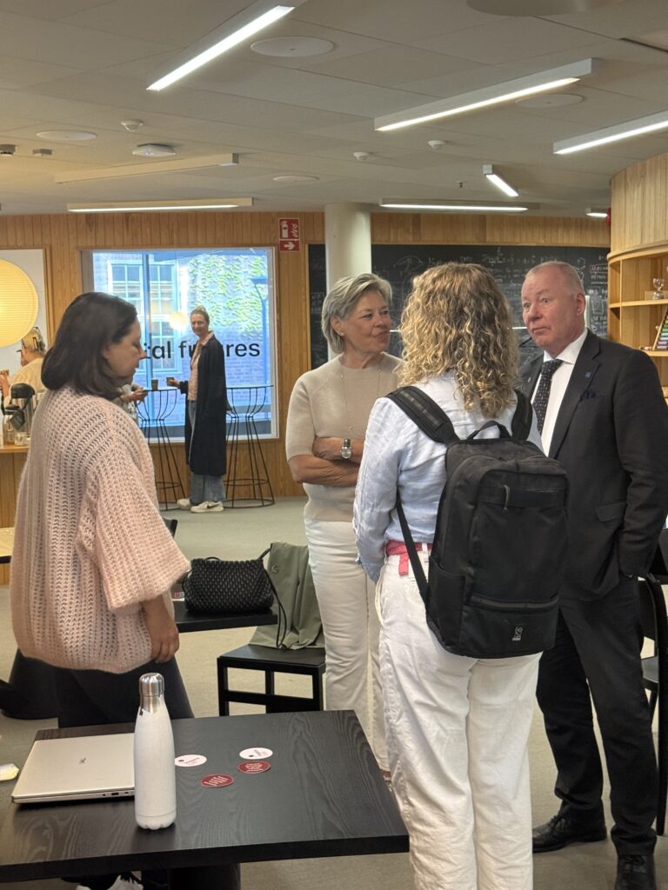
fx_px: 1235
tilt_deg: -4.6
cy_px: 445
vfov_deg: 39.7
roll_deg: +1.5
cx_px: 334
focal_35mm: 48
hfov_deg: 30.3
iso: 320
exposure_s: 1/33
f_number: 1.78
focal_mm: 6.76
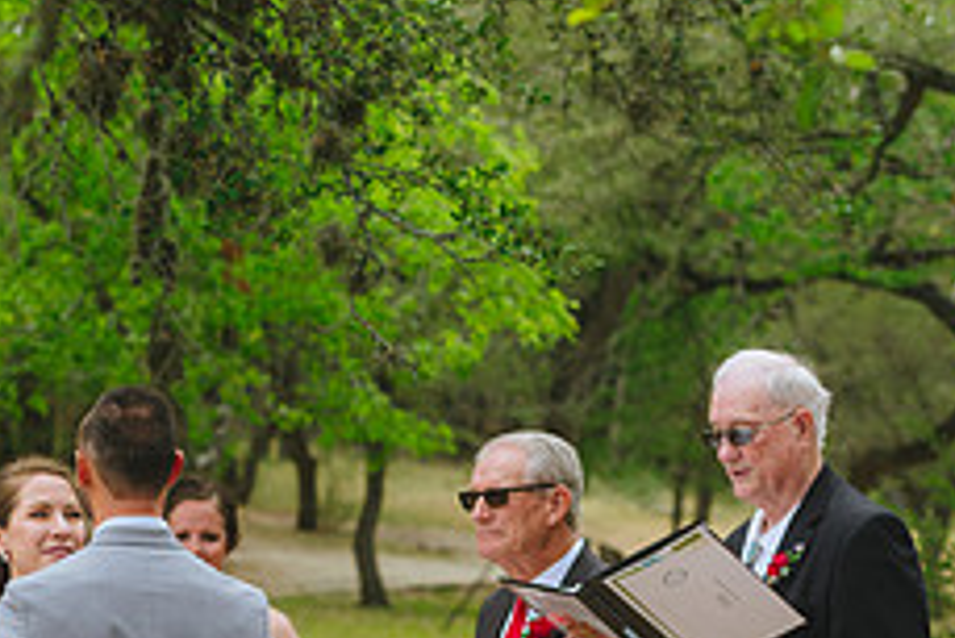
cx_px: 79
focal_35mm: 194
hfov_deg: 10.5
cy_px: 669
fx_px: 5149
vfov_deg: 7.1
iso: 31
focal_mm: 70
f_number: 2.8
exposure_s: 1/400
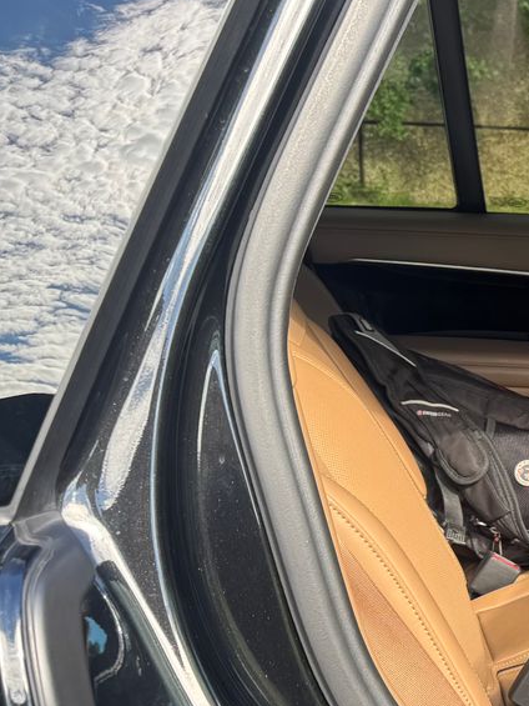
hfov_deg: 17.9
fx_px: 1385
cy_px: 480
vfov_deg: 28.3
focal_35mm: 68
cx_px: 917
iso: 80
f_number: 1.78
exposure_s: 1/262
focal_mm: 6.76
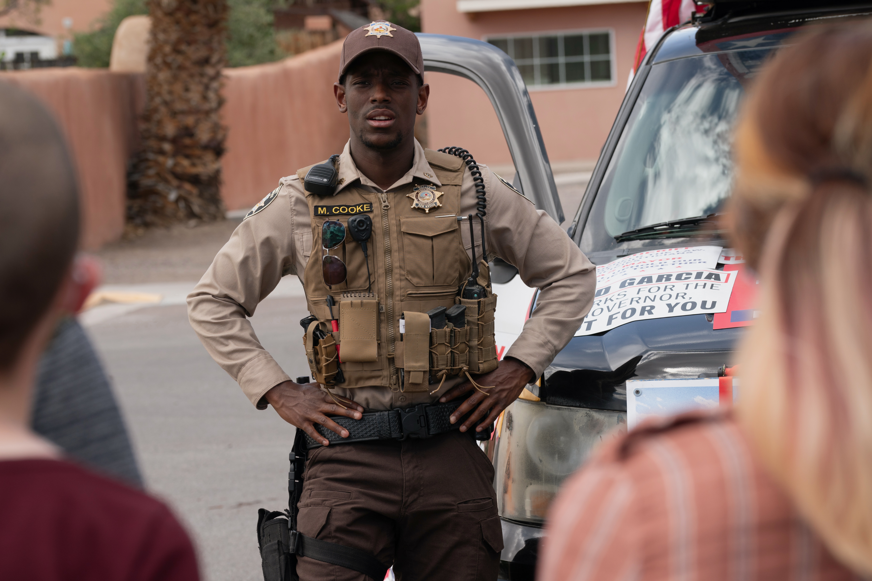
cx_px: 436
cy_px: 290
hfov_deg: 14.8
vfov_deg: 9.9
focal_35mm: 139
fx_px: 3367
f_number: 8
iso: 250
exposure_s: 1/250
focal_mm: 139
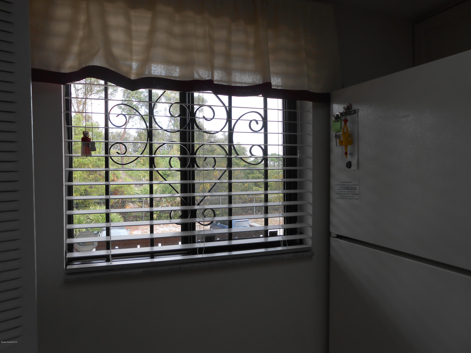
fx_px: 354
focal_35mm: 26
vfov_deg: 53.1
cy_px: 176
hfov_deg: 67.3
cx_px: 236
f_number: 3.5
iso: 80
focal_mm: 4.6
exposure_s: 1/50
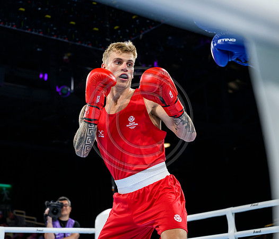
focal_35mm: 68
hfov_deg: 27.1
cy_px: 120
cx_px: 100
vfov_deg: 23.4
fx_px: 577
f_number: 3.2
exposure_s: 1/1600
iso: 2000
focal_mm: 58
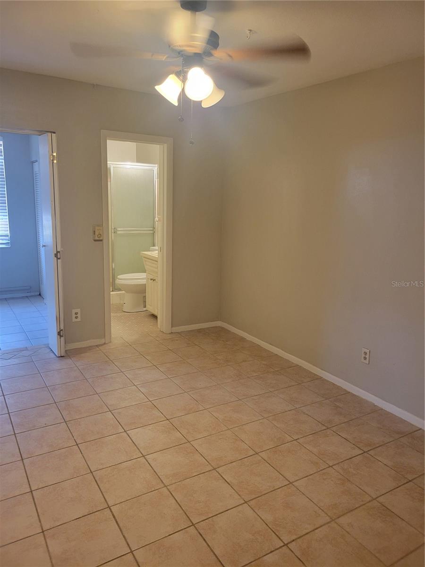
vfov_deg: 67.3
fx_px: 426
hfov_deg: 53.1
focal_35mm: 26
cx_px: 212
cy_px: 284
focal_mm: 5.4
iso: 200
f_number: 1.8
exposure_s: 1/40
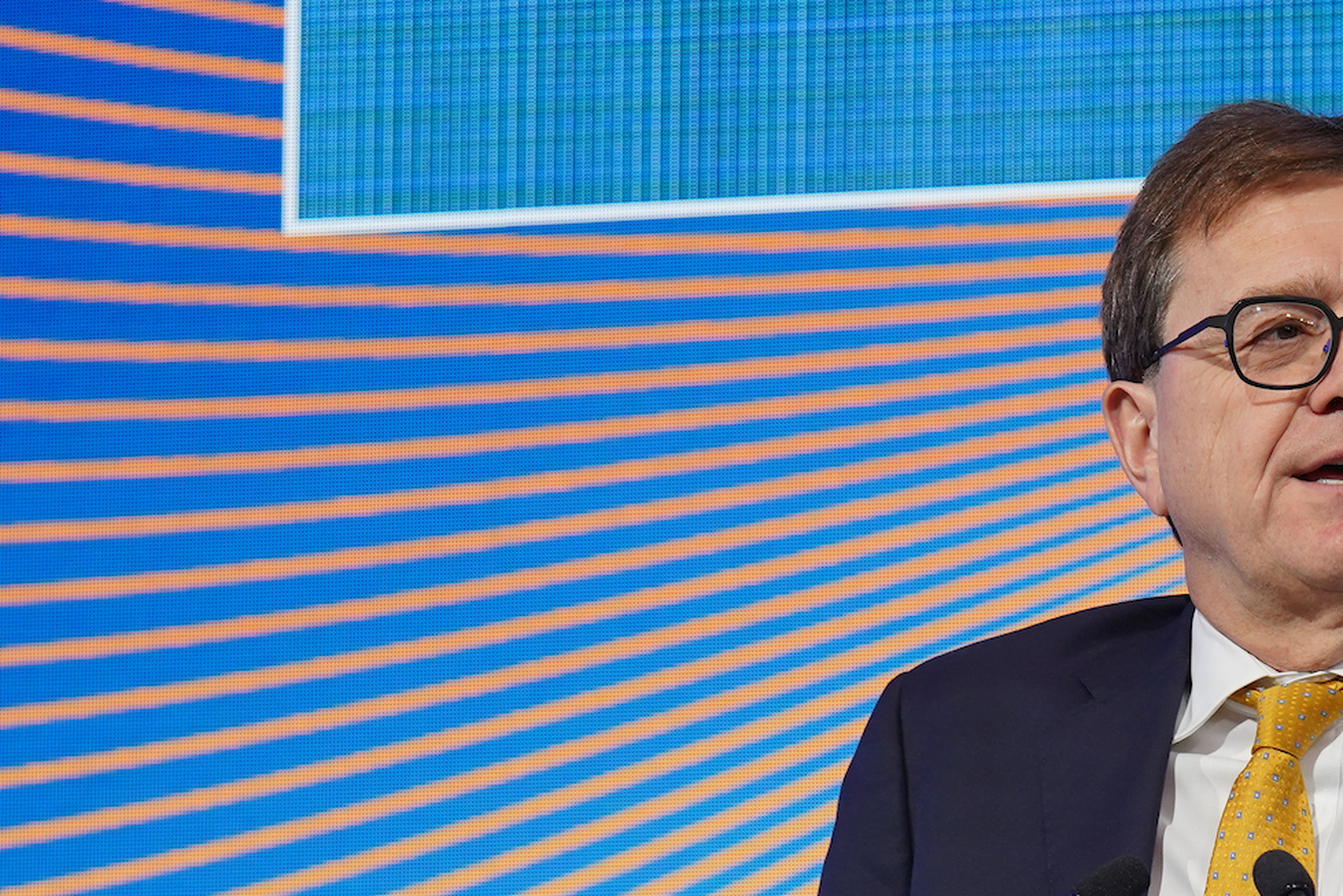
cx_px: 1095
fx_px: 10148
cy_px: 889
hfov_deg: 7.6
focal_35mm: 272
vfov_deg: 5.0
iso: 800
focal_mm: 111
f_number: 5
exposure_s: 1/125
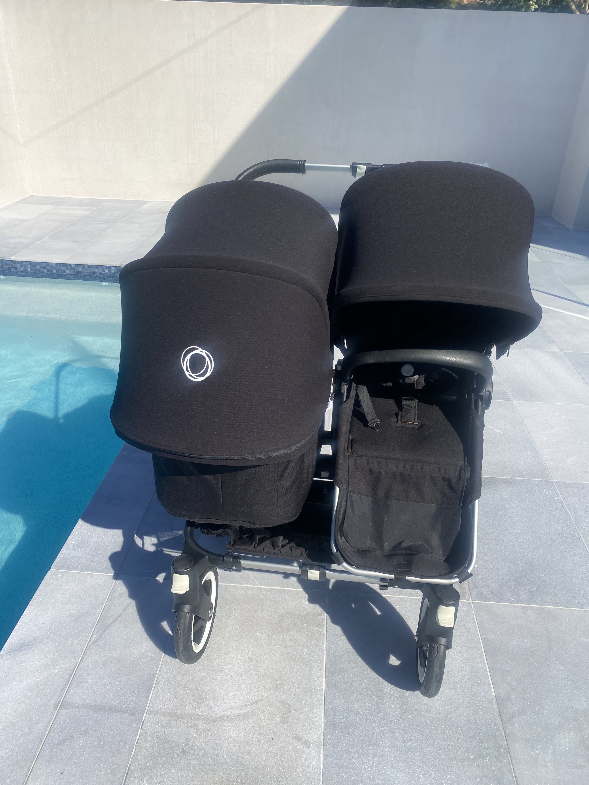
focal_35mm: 26
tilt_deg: -29.6
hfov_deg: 53.1
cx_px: 294
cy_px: 392
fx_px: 590
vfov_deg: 67.3
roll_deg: -0.5
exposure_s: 1/3610
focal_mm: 4.25
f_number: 1.8
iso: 32
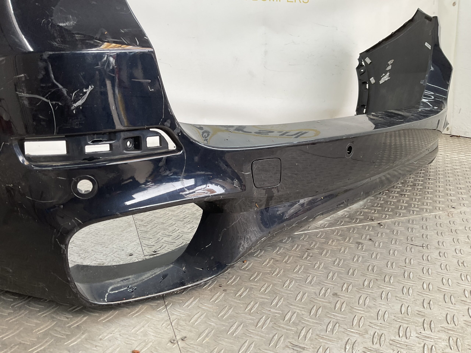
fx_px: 395
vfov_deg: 48.2
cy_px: 176
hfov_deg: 61.7
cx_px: 236
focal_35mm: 29
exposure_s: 1/120
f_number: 1.8
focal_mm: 3
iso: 25
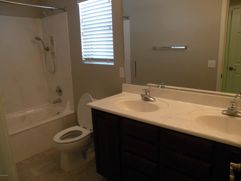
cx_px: 120
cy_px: 90
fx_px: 188
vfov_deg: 51.4
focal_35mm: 27
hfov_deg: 65.3
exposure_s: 1/59.8
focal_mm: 4.7
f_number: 2.8
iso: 181
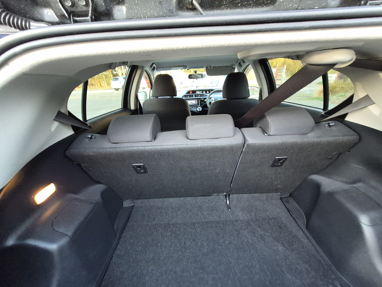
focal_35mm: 13
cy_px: 144
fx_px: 143
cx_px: 191
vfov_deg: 89.9
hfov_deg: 106.2
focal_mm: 1.74
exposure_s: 1/50
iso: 640
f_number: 2.2
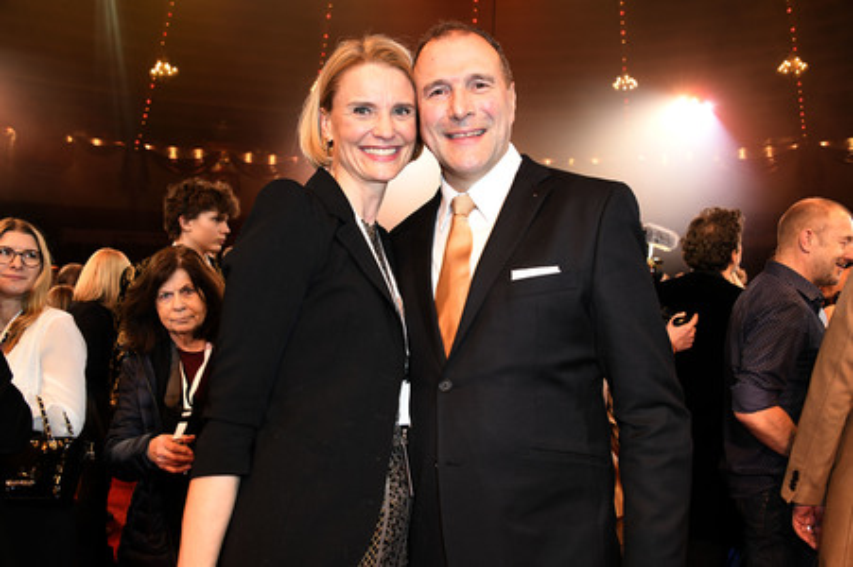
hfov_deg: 58.8
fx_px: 758
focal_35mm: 32
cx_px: 426
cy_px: 284
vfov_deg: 41.1
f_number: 6.3
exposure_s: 1/160
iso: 1600
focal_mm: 32
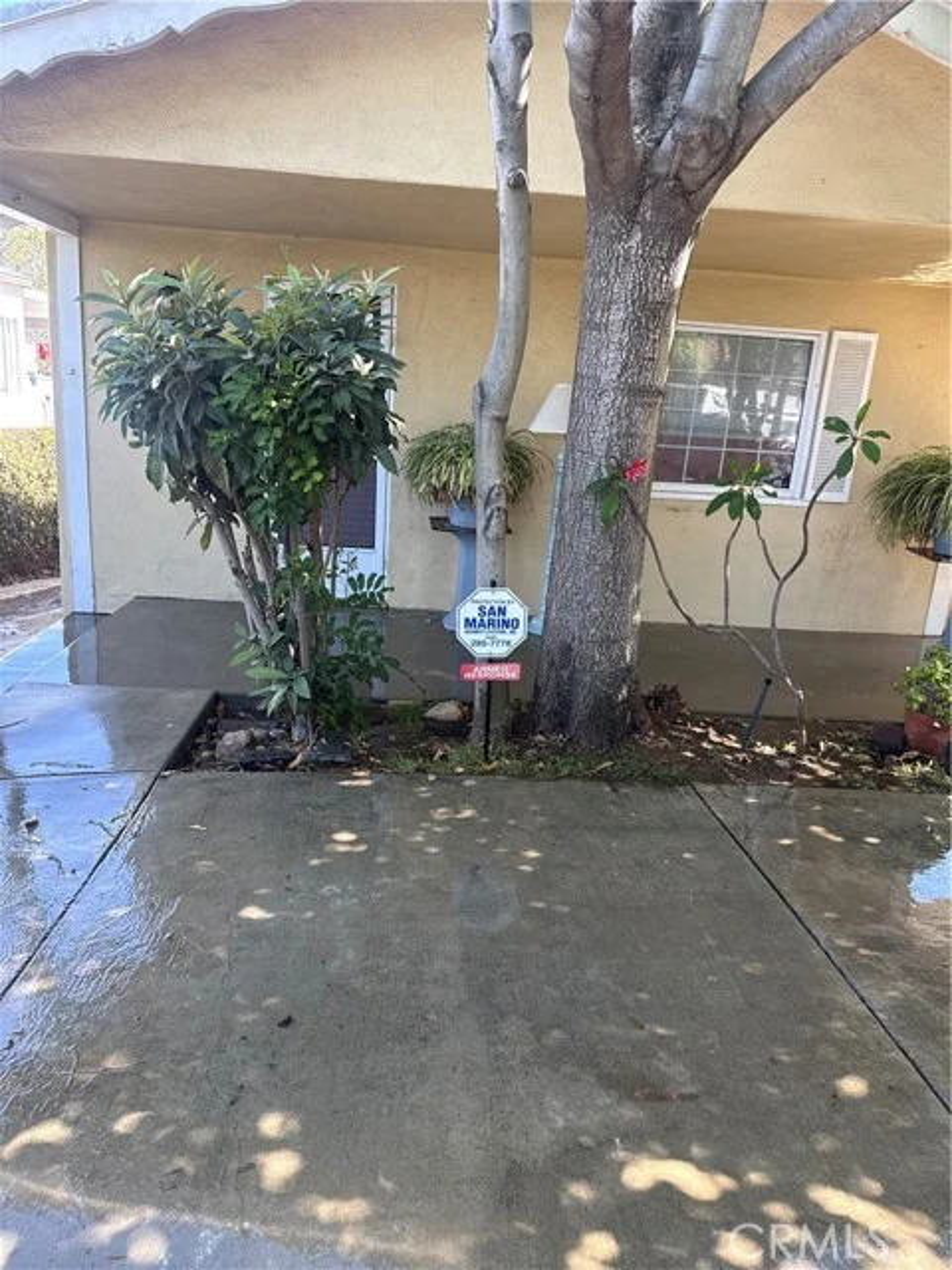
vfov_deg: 71.6
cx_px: 476
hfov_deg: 56.8
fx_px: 880
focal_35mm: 24
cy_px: 635
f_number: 1.78
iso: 64
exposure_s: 1/189
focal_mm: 6.76
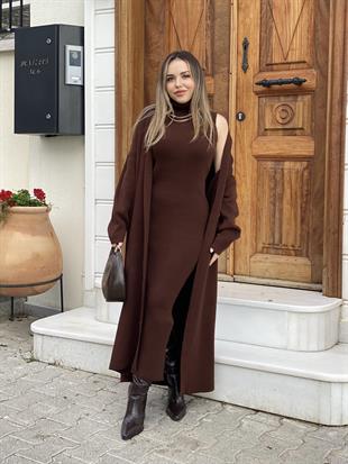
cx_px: 174
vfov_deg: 36.8
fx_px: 697
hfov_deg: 28.0
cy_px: 232
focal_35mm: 52
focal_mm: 6
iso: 20
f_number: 2
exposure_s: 1/158
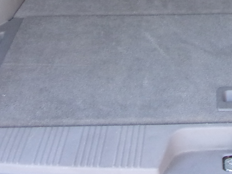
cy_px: -96
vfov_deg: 14.5
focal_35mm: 94
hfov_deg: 20.3
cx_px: 223
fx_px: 630
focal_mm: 5.1
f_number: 3.9
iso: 187
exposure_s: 1/34
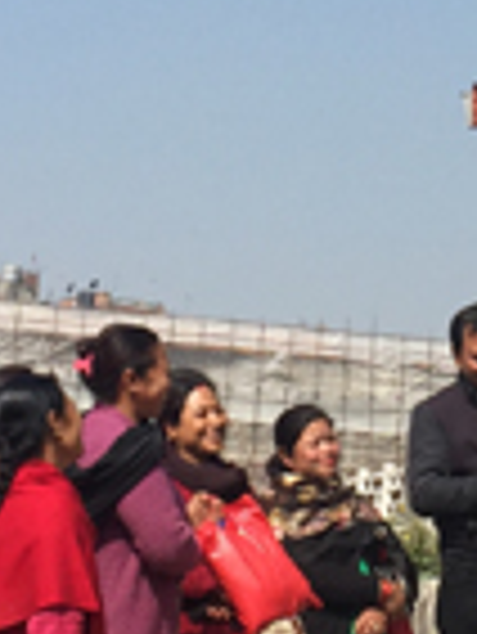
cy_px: -45
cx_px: 446
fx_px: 2715
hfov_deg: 10.0
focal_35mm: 148
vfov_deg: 13.1
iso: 32
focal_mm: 4.15
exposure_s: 1/1883
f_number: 2.2
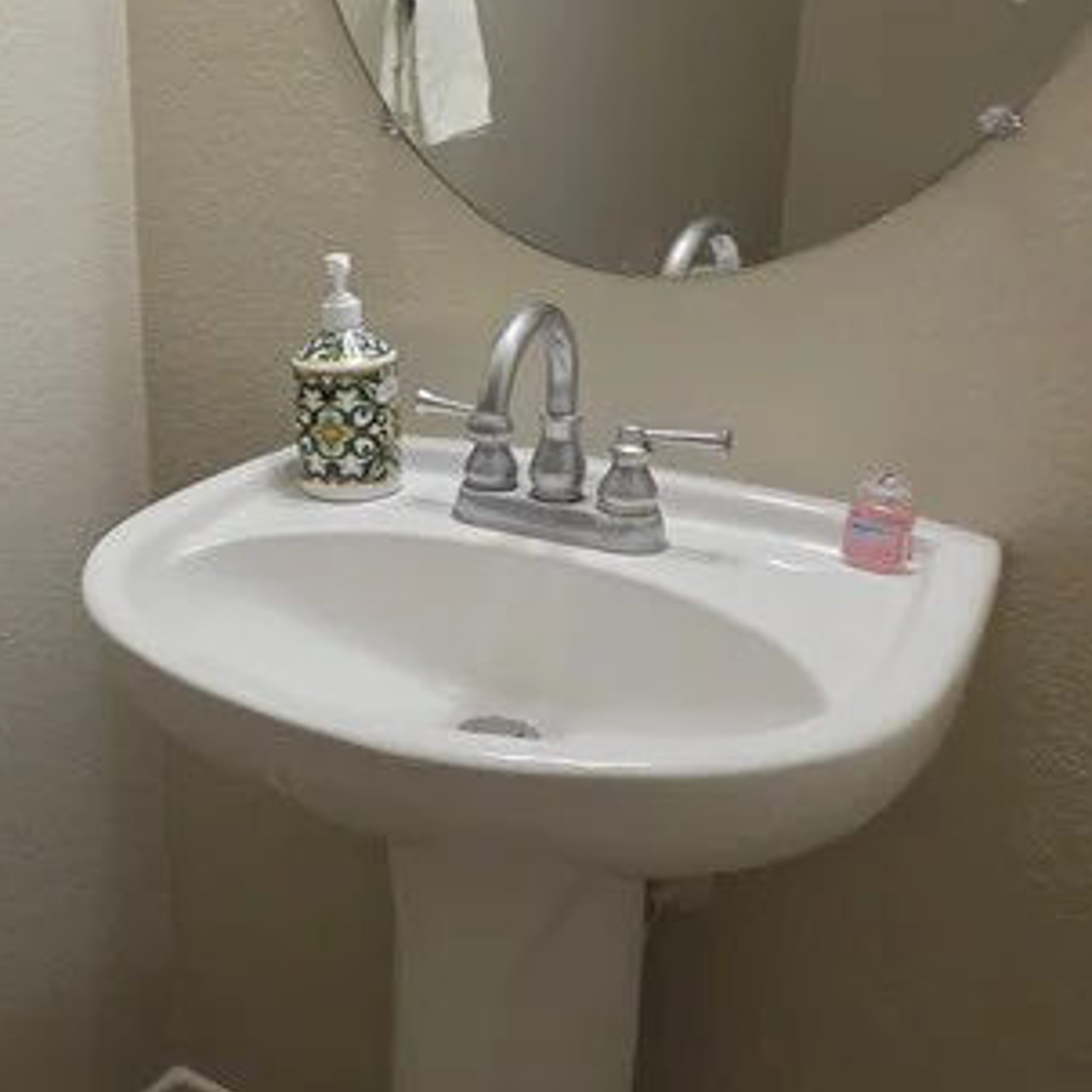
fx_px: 1392
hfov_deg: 34.4
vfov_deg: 42.6
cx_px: -217
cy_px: 430
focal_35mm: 39
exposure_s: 1/120
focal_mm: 2.2
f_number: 1.9
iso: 250
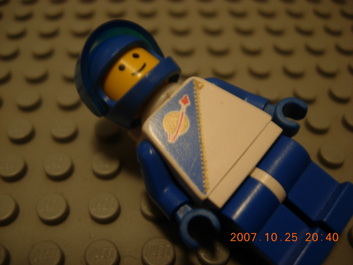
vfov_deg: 39.7
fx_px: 367
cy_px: 132
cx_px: 176
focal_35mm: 36
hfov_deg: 51.4
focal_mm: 7.5
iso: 74
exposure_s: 1/4
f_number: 2.7
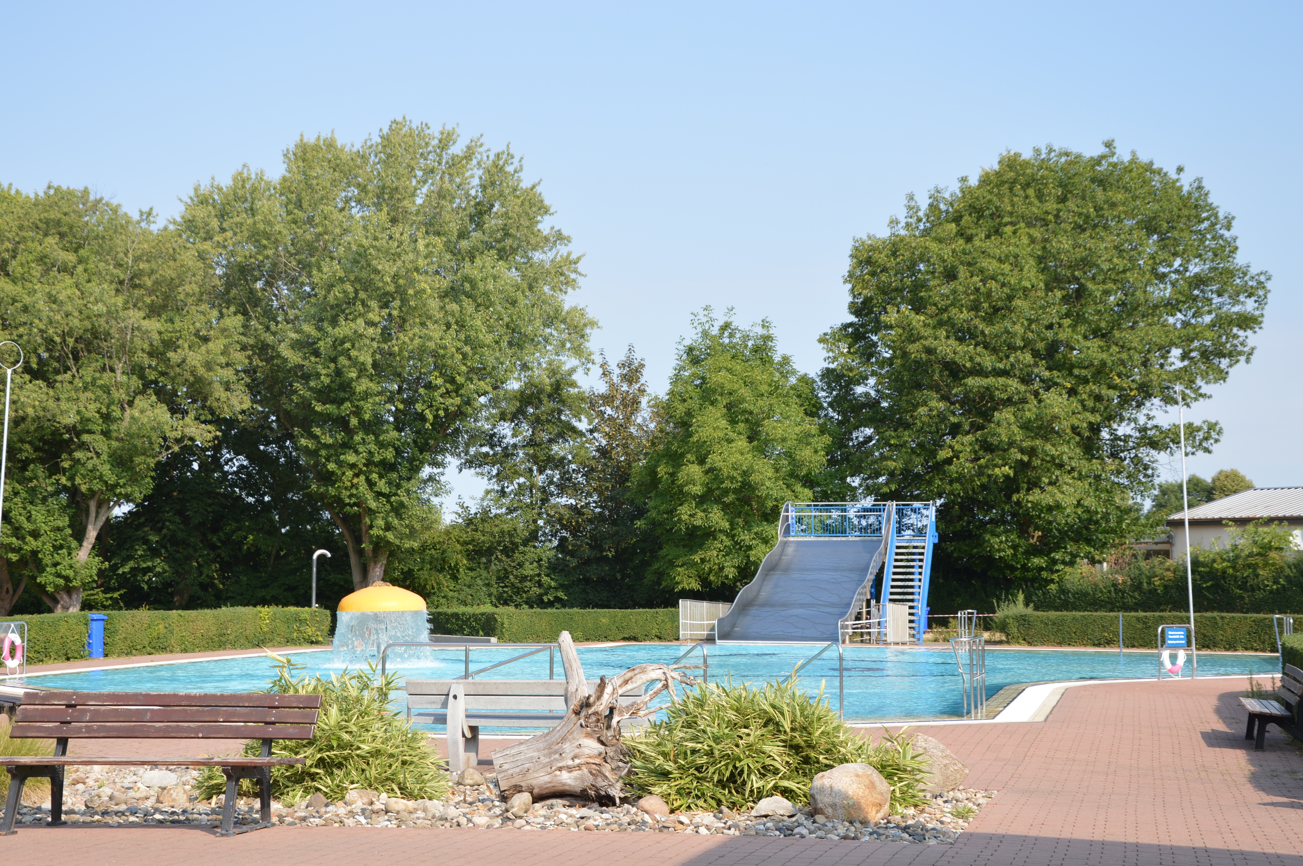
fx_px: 2061
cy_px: 433
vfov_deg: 23.7
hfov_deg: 35.1
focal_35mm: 57
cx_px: 652
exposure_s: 1/200
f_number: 7.1
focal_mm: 38
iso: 100
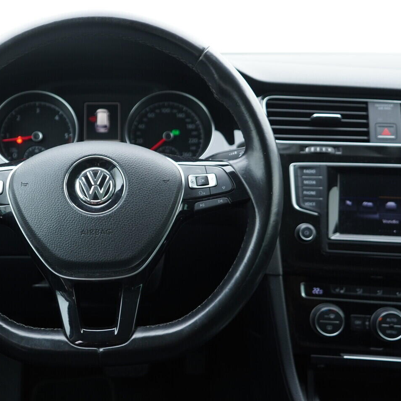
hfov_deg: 36.1
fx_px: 603
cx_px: 108
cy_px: 200
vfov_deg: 36.8
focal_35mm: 46
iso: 250
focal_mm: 24
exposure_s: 1/40
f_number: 2.8
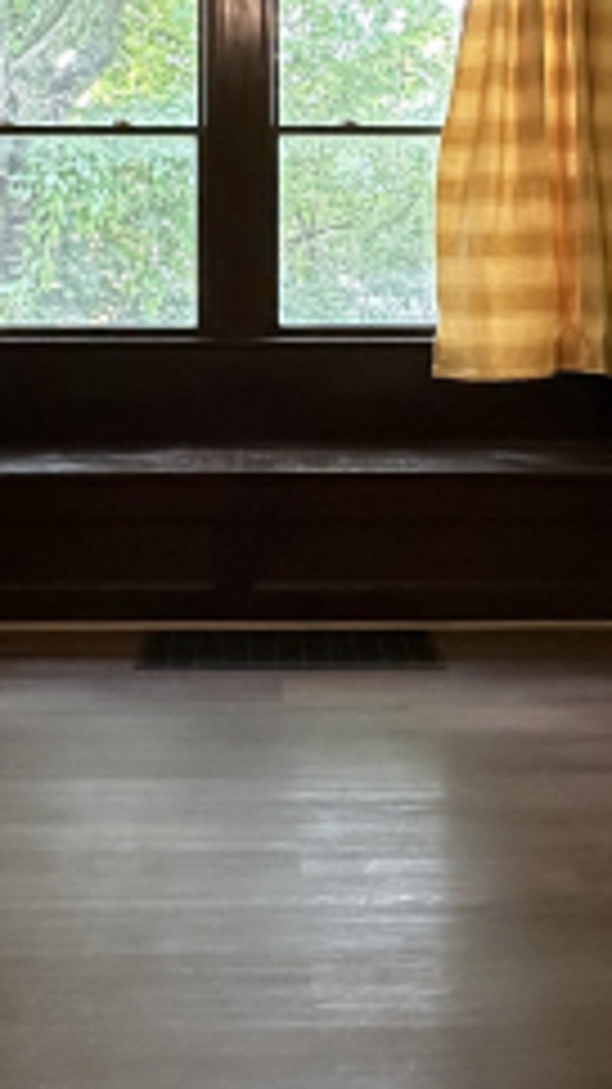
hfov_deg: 28.3
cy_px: 340
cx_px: 279
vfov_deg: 47.4
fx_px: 1213
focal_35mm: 42
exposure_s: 1/60
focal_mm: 2.22
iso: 500
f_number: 2.2
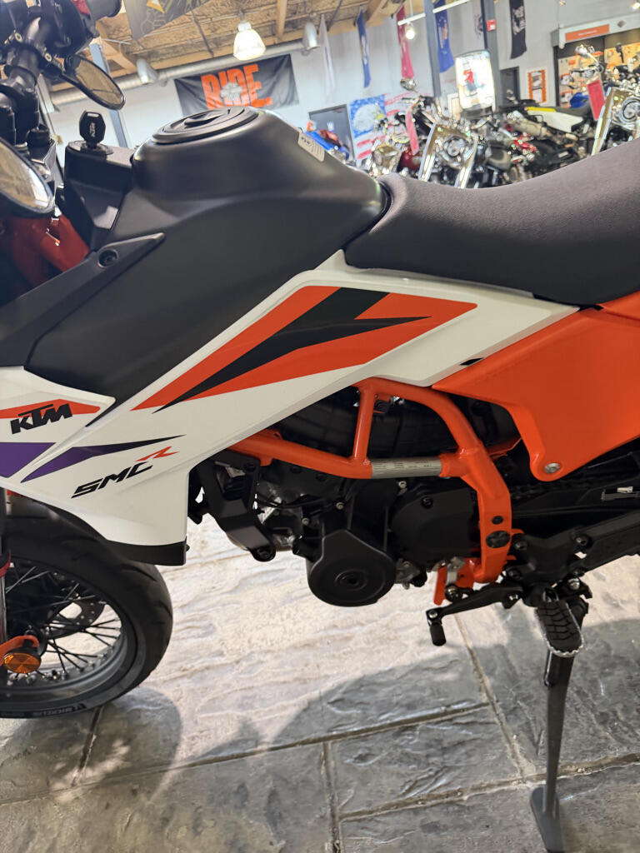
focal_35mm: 24
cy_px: 426
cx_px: 320
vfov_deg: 71.6
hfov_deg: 56.8
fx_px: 592
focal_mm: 6.76
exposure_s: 1/60
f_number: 1.78
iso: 200
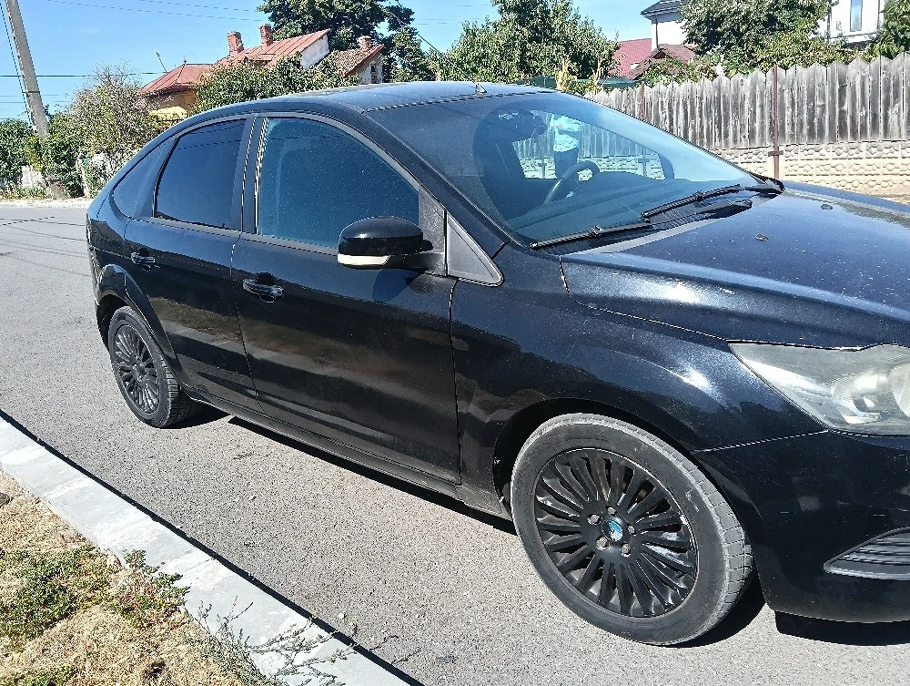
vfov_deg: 51.5
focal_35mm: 27
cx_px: 455
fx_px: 711
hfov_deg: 65.2
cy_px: 343
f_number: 1.8
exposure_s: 1/435
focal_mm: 3.98
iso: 64
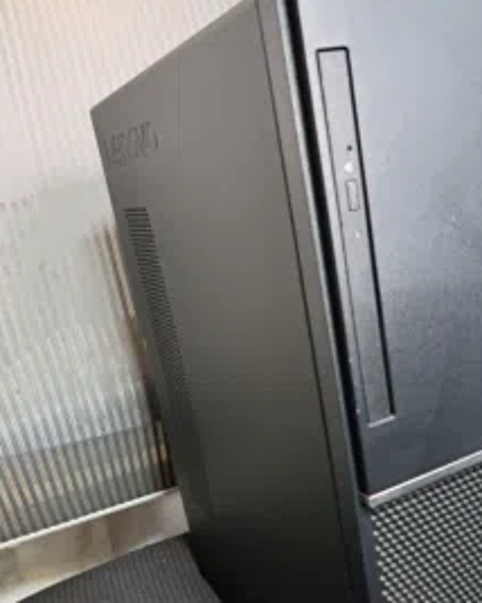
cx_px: 304
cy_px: 356
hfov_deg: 41.8
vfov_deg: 51.3
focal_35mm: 35
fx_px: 625
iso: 800
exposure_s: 1/25
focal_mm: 5.23
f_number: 1.8
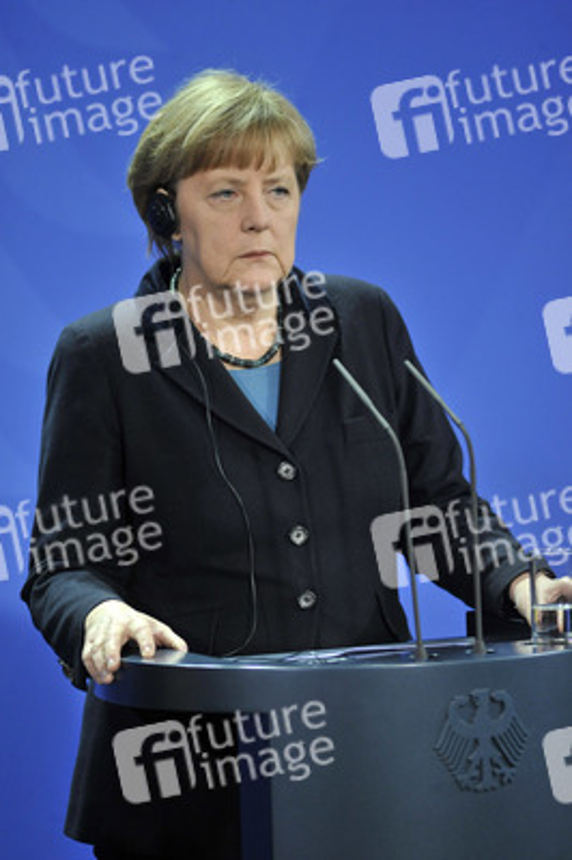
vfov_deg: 6.9
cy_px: 430
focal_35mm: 300
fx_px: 7162
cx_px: 286
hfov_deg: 4.6
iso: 2500
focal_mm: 300
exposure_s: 1/200
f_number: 4
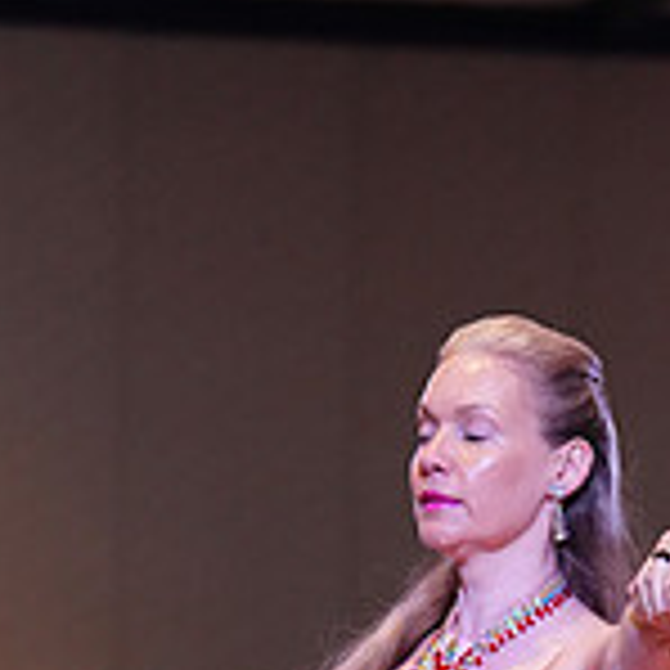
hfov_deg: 6.5
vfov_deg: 6.4
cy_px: 1034
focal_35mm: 268
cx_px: 618
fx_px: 5869
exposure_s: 1/500
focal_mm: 81
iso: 5000
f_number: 2.8
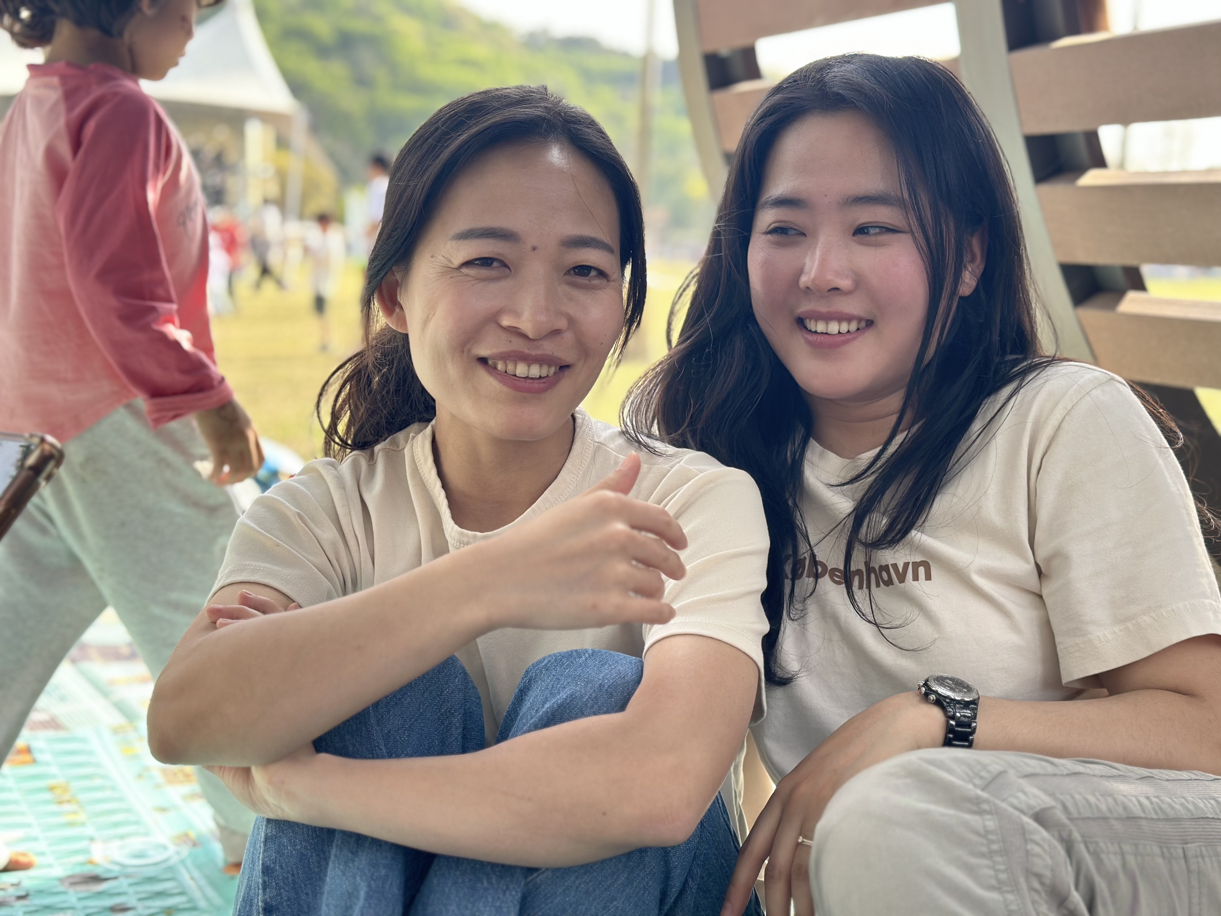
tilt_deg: -8.6
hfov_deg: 39.7
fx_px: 1693
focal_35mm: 48
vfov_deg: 30.3
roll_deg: -1.3
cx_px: 610
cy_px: 458
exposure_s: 1/631
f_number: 1.78
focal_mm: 6.86
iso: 80
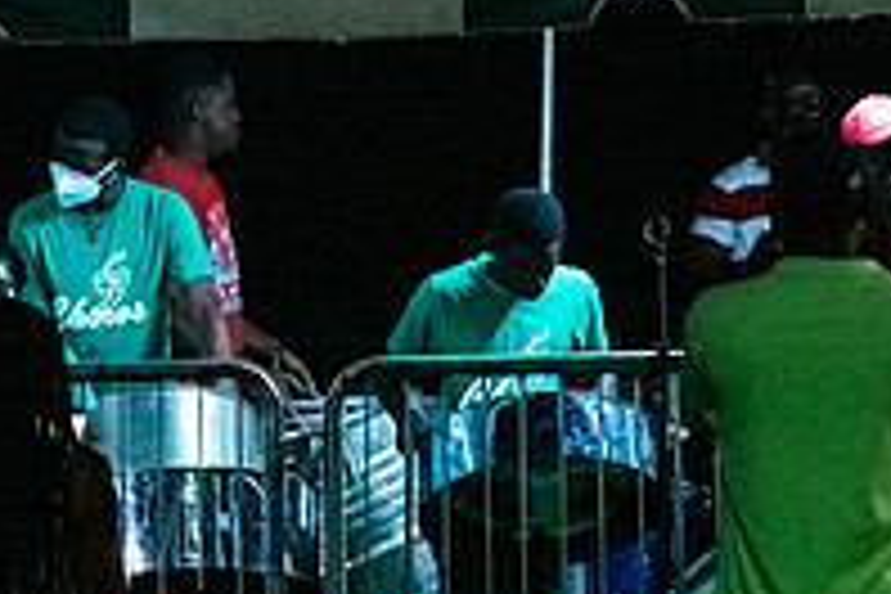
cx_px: 756
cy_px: 452
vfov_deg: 3.5
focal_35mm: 395
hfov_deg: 5.2
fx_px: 9775
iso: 3200
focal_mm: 135
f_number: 3.5
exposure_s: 1/200
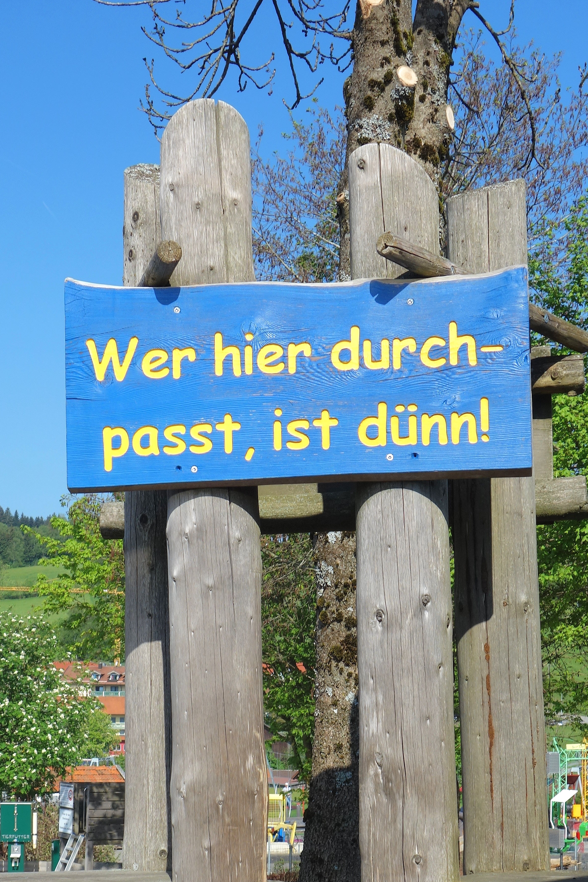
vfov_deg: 28.8
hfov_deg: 19.7
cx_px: 284
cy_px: 666
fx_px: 1690
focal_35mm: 69
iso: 125
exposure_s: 1/500
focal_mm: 16.39
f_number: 5.6
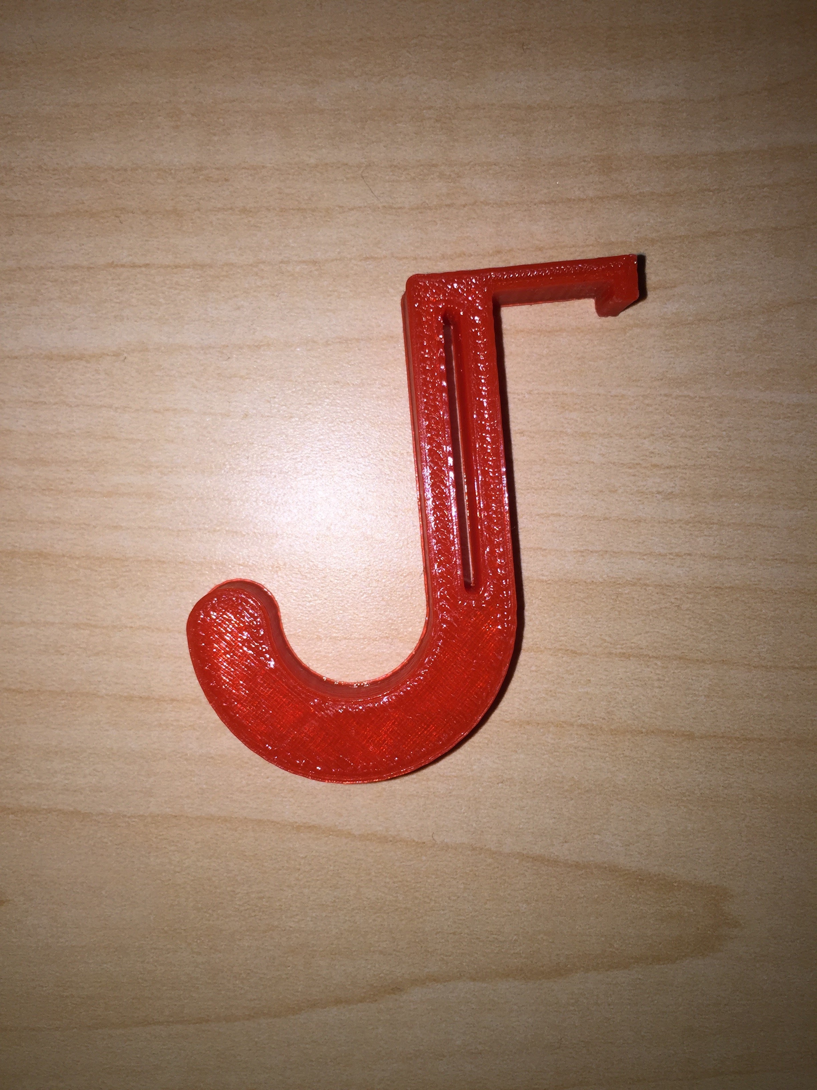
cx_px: 408
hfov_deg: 48.2
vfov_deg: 61.7
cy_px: 545
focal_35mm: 29
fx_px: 913
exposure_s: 1/573
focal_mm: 4.15
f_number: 2.2
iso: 32
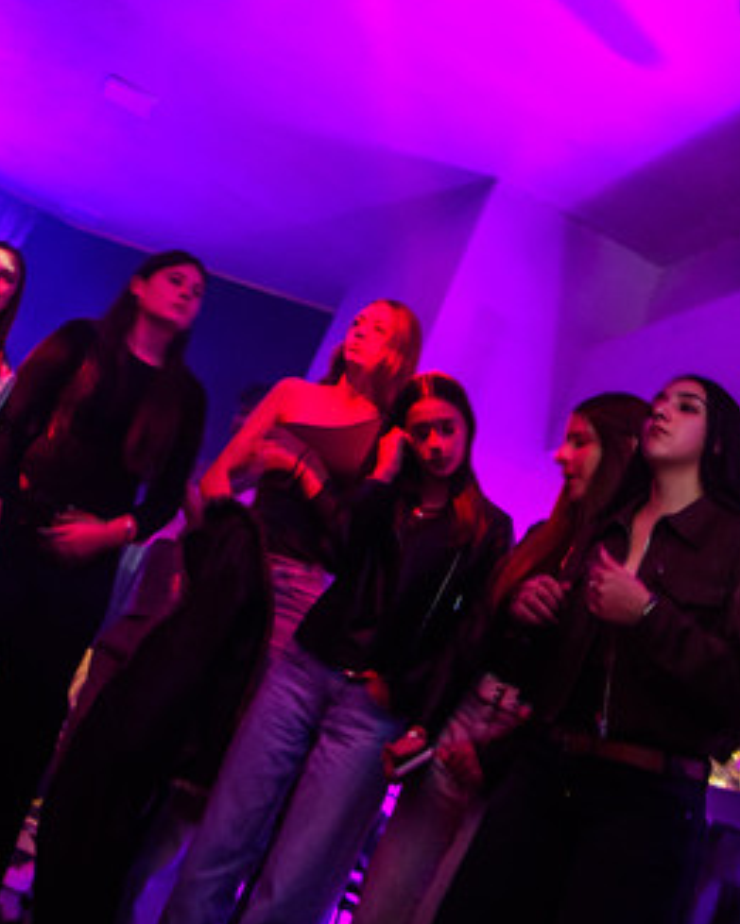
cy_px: 139
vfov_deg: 37.6
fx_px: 1286
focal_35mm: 47
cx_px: 347
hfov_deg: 32.1
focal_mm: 17
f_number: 2.8
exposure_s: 1/20
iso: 2500
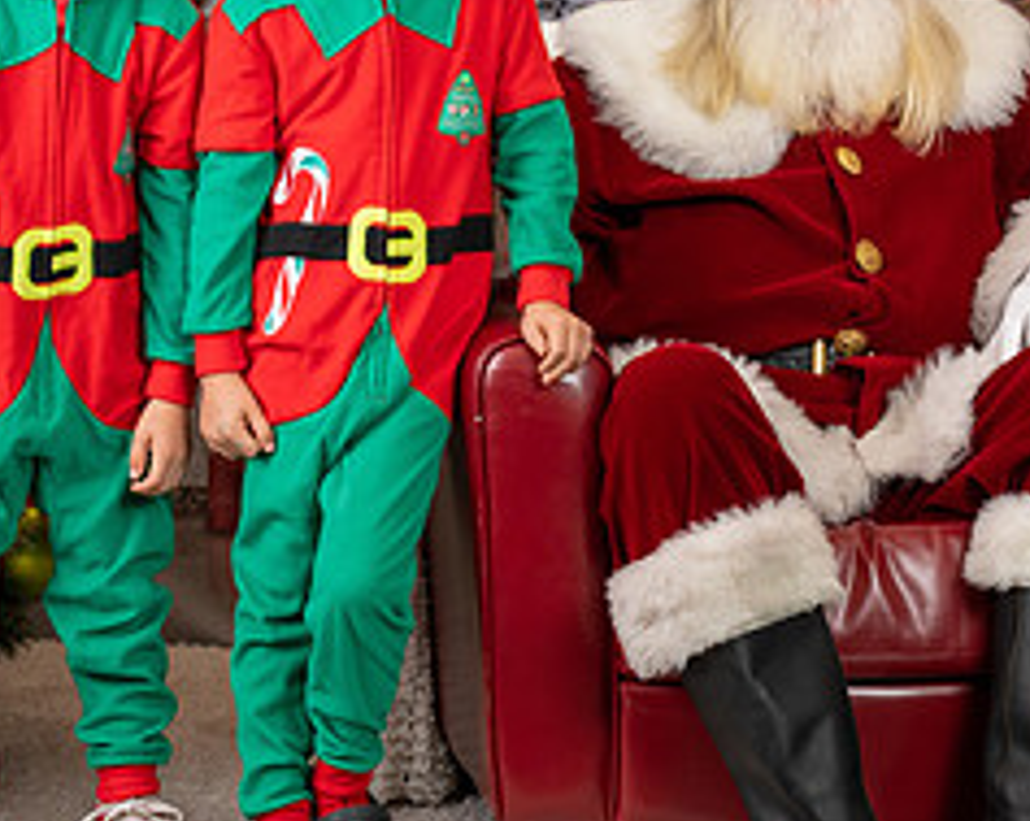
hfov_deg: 14.3
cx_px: 808
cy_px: 200
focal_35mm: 134
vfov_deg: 11.5
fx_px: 4080
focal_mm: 50
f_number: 9
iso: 100
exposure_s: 1/100
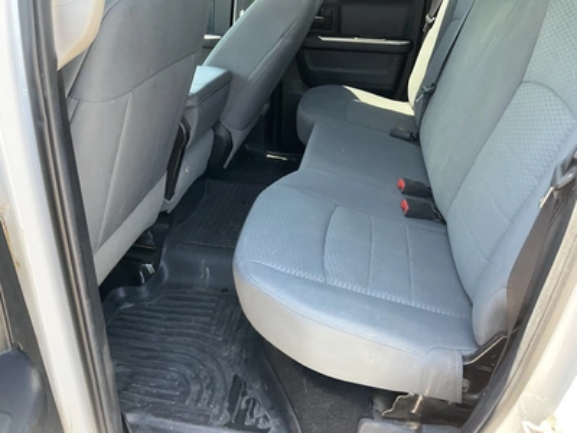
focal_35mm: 29
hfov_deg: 61.7
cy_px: 216
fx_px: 483
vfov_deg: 48.2
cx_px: 288
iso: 64
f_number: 1.8
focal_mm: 3
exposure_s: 1/122
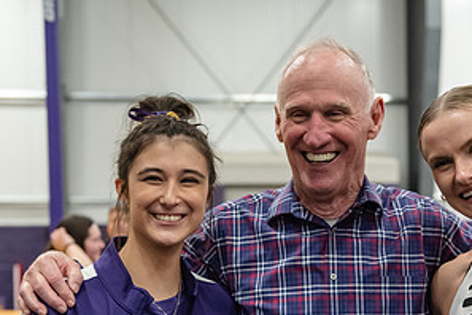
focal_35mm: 82
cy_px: 289
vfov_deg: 16.4
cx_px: 254
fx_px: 1075
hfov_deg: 24.8
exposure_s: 1/320
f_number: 3.2
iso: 4000
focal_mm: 42
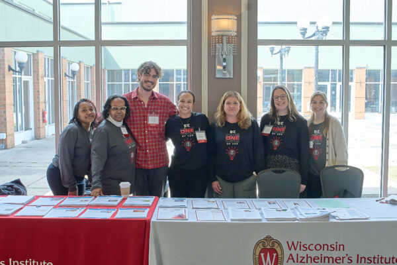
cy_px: 132
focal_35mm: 45
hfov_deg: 43.6
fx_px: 496
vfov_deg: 29.9
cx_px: 198
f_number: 7.1
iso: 1000
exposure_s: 1/80
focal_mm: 30
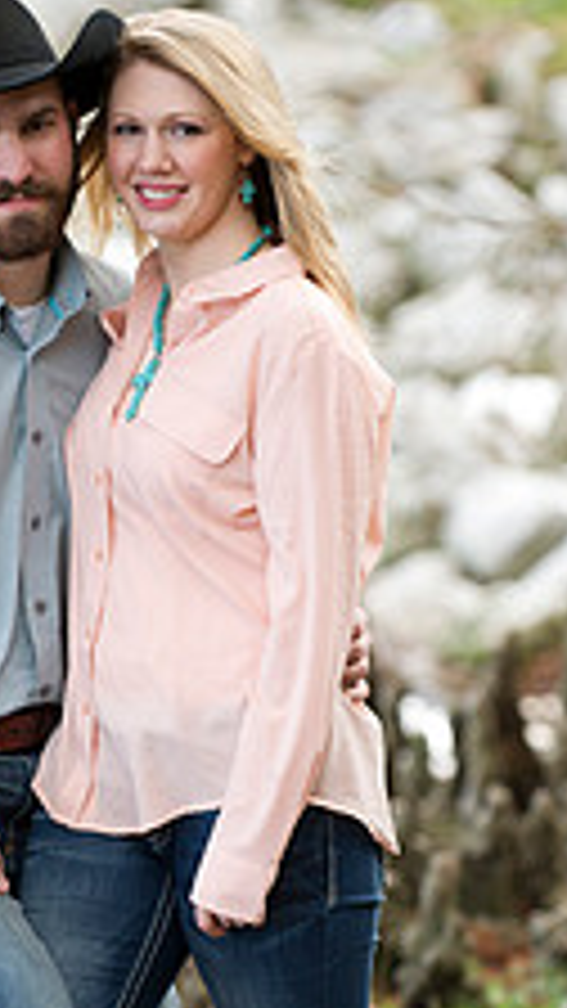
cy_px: 720
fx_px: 7858
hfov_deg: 4.1
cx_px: 70
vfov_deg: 7.3
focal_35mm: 294
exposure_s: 1/160
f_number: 2.8
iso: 250
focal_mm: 140
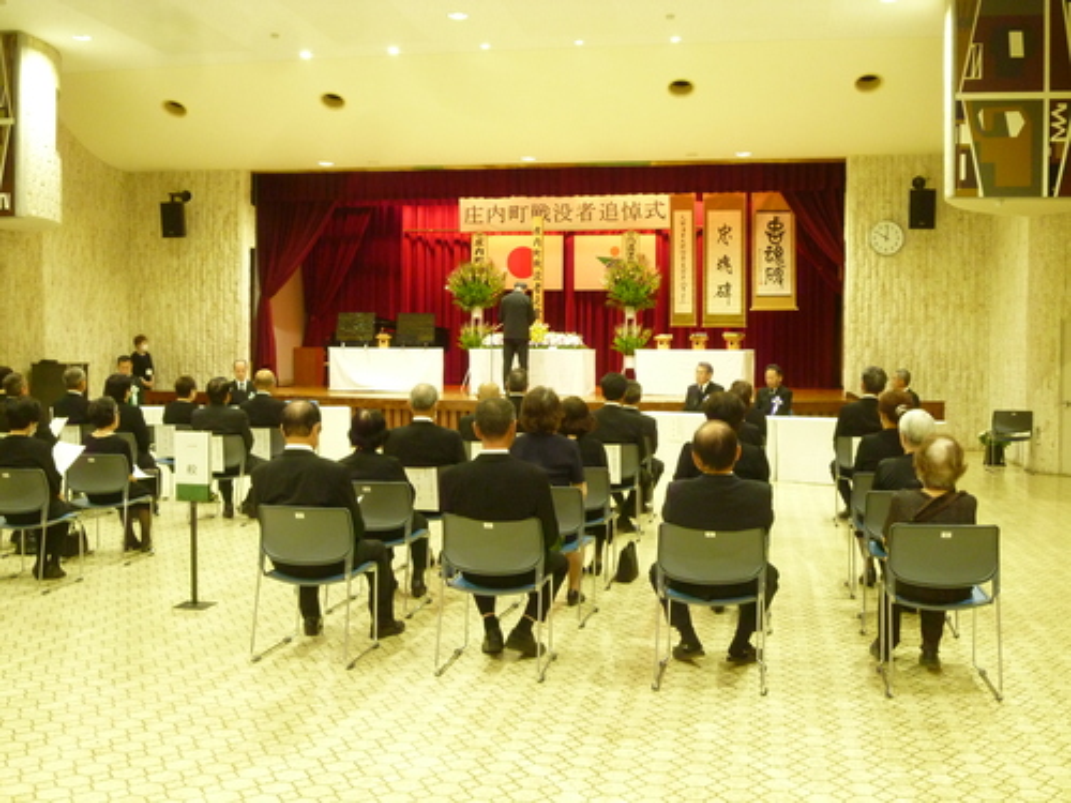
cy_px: 402
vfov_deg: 37.7
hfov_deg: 49.0
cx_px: 536
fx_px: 1176
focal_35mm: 38
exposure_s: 1/15
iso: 400
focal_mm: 6.8
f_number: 3.5
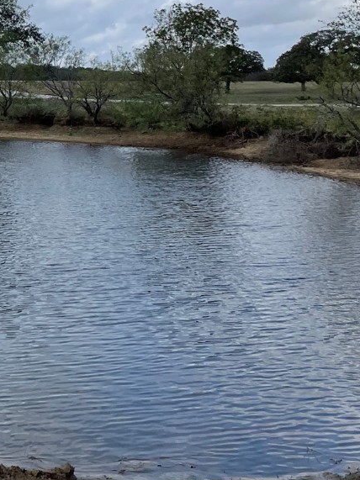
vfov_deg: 27.2
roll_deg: -1.1
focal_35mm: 70
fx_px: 971
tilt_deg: +2.3
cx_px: -111
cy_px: 85
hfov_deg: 19.4
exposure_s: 1/3125
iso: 32
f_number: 1.6
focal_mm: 4.2
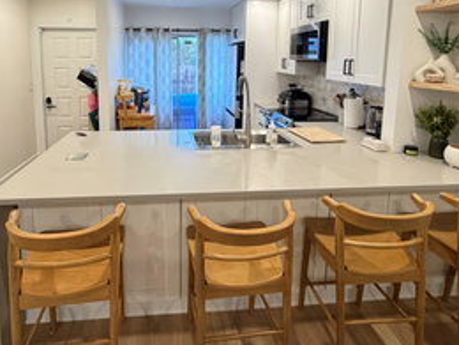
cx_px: 195
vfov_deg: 56.5
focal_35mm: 23
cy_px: 94
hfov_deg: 73.5
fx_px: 305
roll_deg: -0.3
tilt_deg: -7.2
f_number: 2.2
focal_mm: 2.22
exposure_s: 1/60
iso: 400
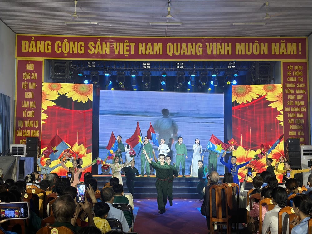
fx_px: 433
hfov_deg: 39.7
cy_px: 117
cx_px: 156
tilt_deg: +5.2
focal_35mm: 48
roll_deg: -1.0
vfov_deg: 30.3
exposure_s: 1/88
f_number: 1.78
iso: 100
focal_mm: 6.86
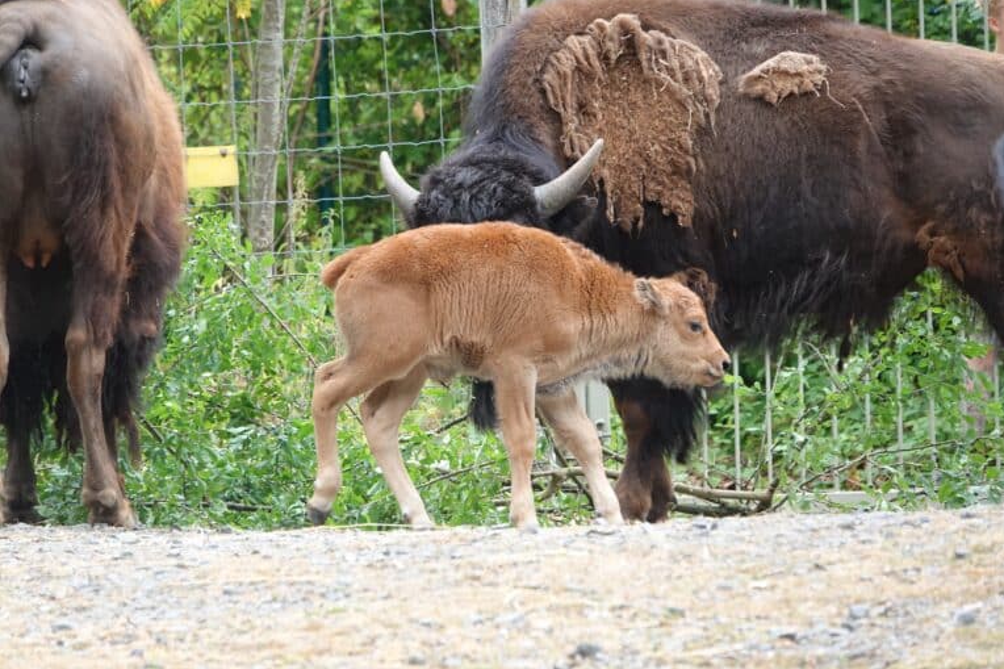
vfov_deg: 3.8
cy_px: 334
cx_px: 503
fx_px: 10121
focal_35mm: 363
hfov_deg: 5.7
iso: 500
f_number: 4
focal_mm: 132.24
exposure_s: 1/250
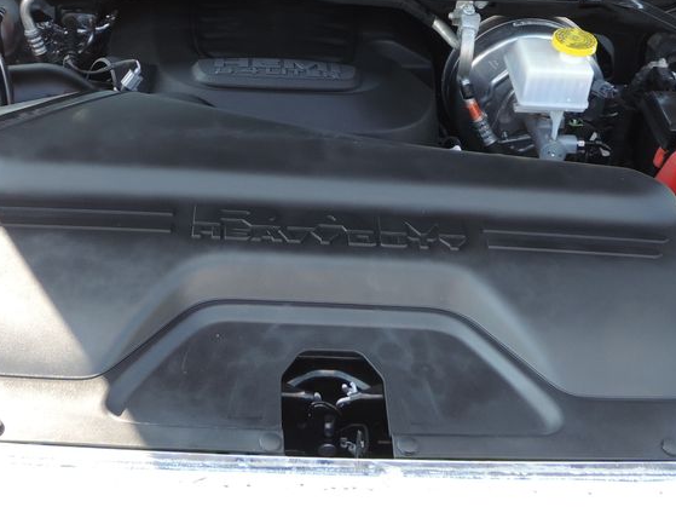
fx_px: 1074
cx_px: 314
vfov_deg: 26.0
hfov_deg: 34.9
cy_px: 91
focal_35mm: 55
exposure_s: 1/100
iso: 80
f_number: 3
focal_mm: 4.3
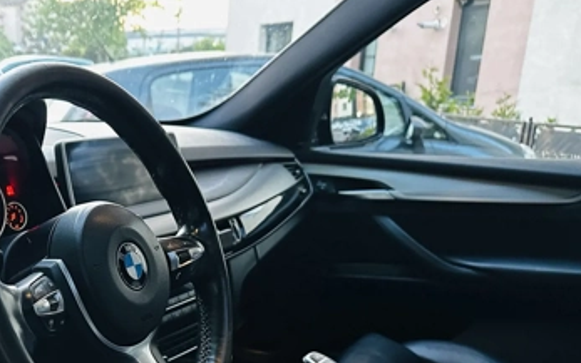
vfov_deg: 28.1
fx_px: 697
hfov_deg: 43.0
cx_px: 107
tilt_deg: -20.6
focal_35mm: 44
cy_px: 331
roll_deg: +0.6
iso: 800
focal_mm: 6.86
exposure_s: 1/33
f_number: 1.78
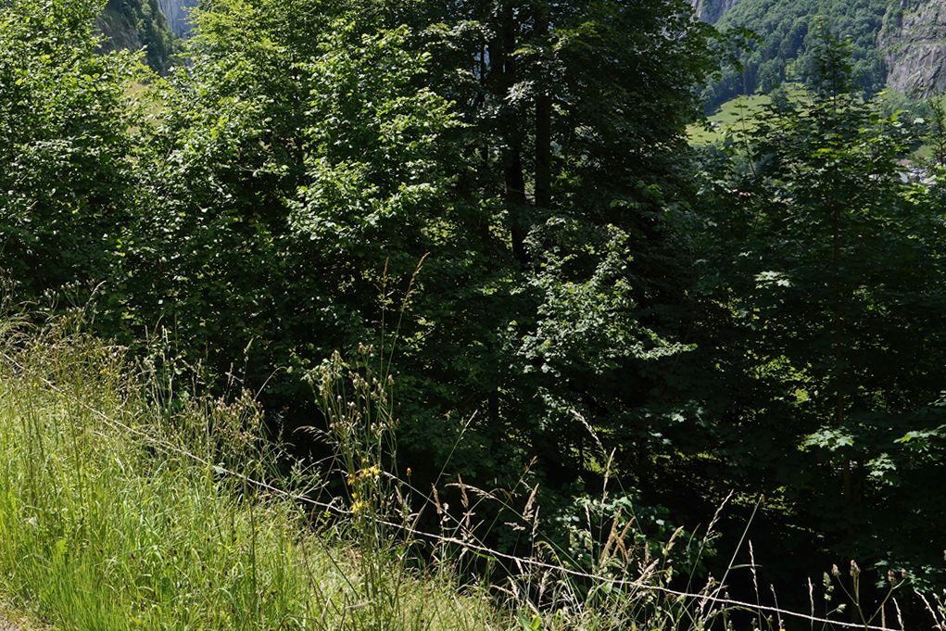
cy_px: 84
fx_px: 1235
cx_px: 215
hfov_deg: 40.5
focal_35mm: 47
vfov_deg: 27.8
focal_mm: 24
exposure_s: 1/100
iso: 100
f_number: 11
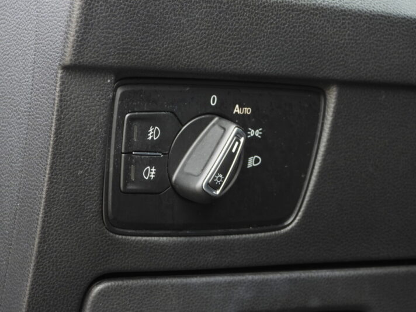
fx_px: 1622
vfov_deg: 11.0
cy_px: 156
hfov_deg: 14.6
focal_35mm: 135
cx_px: 208
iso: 160
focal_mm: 24.3
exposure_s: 1/60
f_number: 4
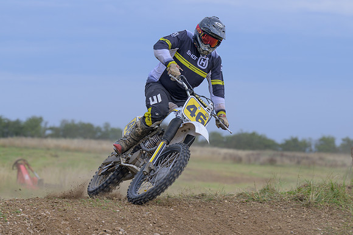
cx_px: 158
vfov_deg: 5.9
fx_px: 2264
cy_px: 144
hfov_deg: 8.9
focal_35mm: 231
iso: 64
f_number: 4
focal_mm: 115
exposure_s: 1/400
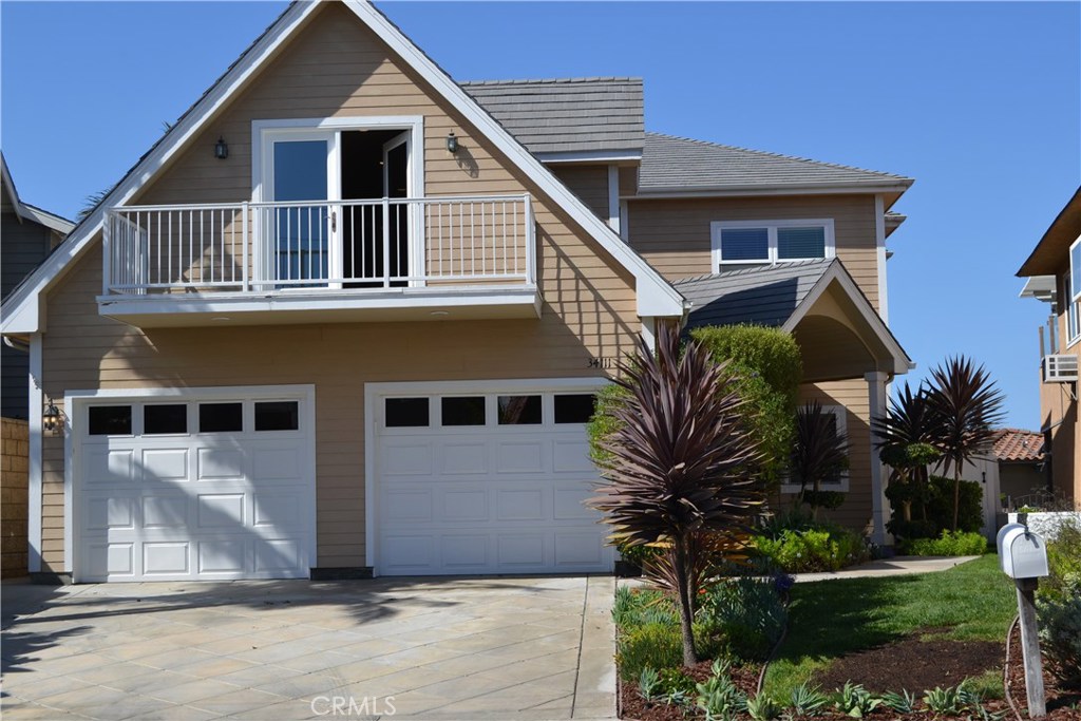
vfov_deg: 25.8
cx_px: 540
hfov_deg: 37.8
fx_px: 1577
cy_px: 360
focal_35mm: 52
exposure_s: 1/400
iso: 100
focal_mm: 35
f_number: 8
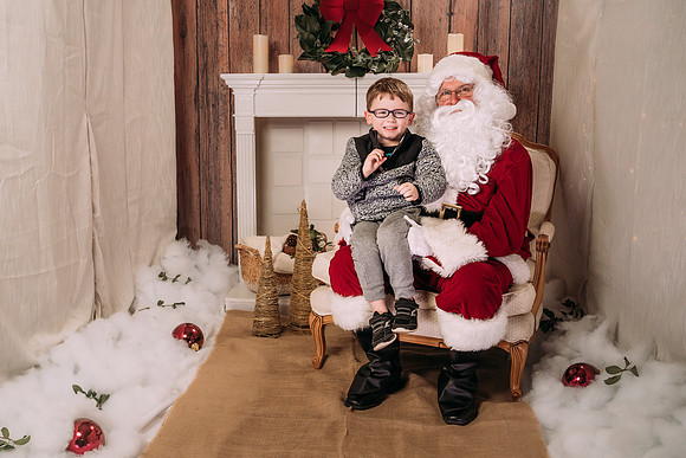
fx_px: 808
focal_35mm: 42
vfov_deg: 31.6
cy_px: 237
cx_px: 287
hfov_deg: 45.8
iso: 200
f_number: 5.6
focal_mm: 35
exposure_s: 1/125
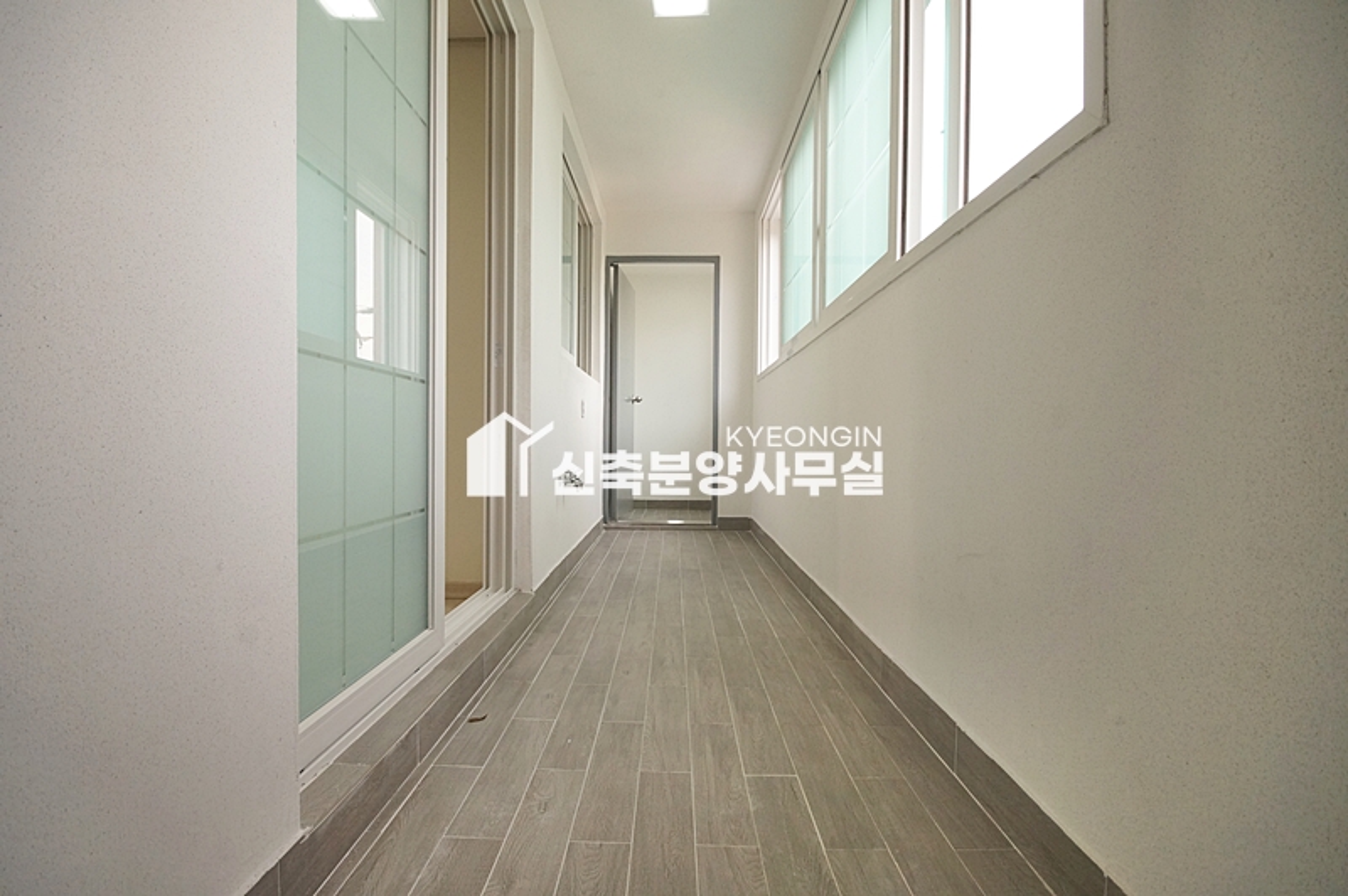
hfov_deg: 100.4
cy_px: 448
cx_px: 674
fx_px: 561
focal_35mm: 15
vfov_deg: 77.2
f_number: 9
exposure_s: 1/60
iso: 800
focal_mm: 10
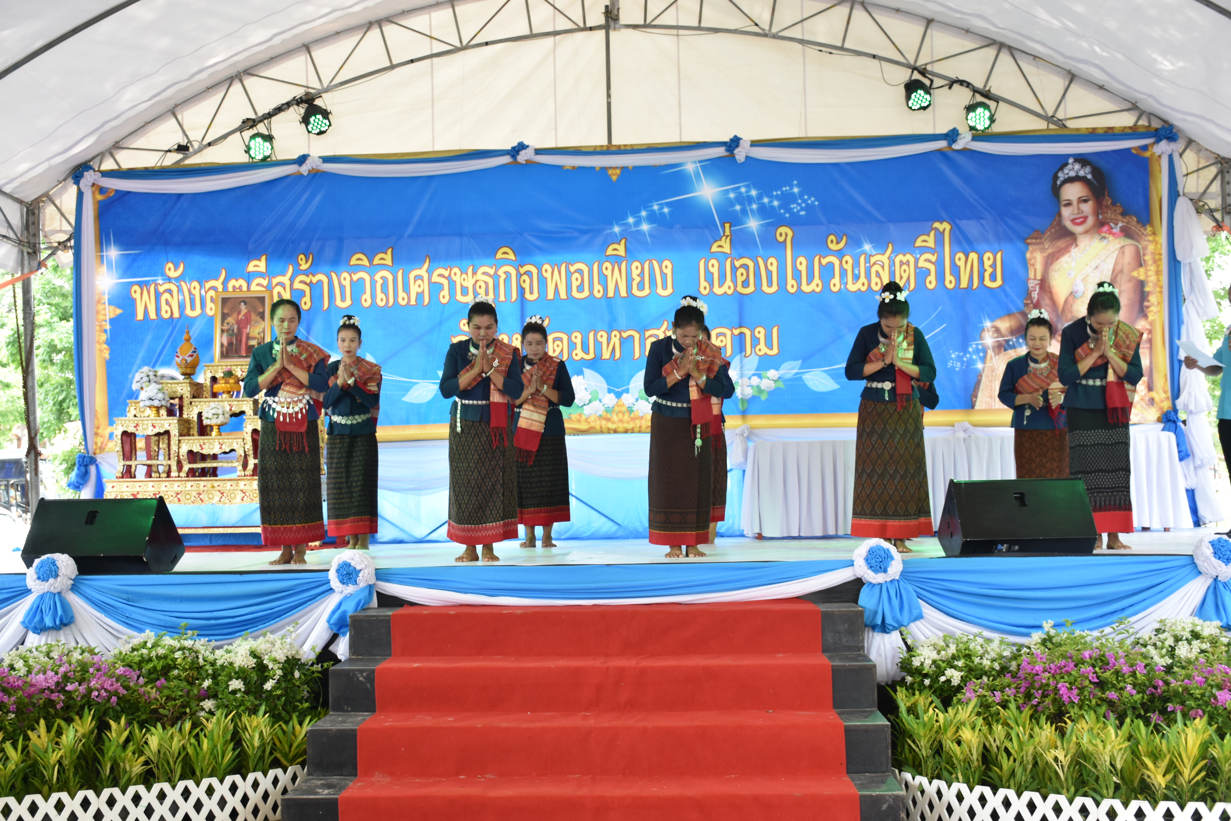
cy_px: 410
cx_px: 616
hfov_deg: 47.9
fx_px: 1385
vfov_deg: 33.0
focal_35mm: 40
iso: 400
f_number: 5
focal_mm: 27
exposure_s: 1/100
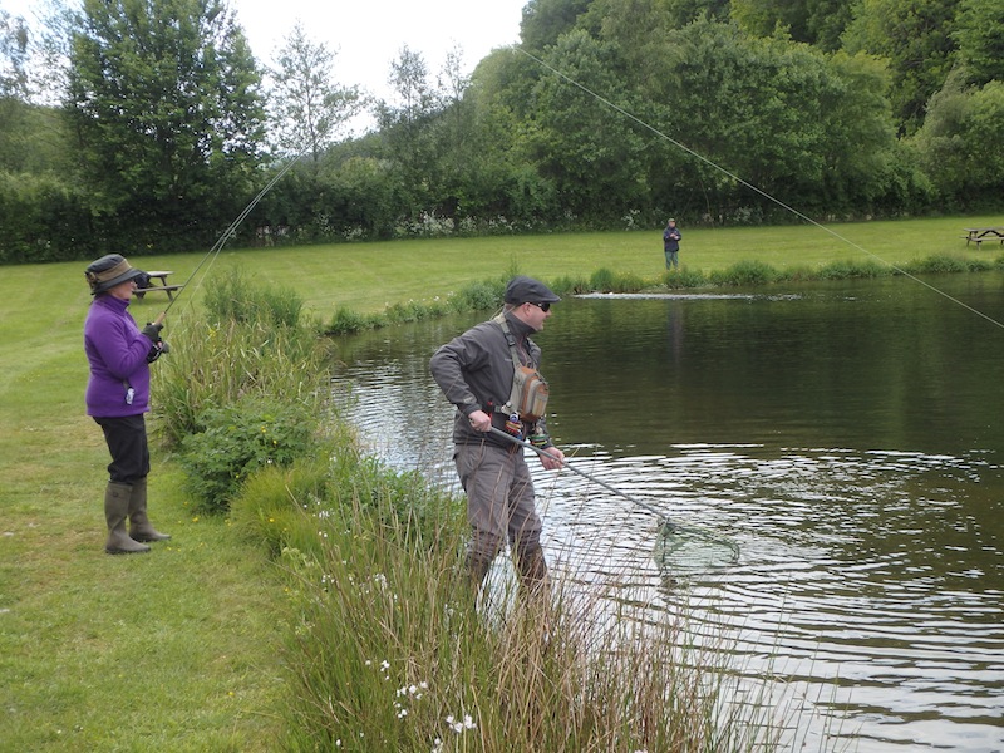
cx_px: 502
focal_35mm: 45
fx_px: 1305
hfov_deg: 42.1
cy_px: 376
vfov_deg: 32.2
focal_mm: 8.1
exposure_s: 1/125
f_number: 5.2
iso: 125
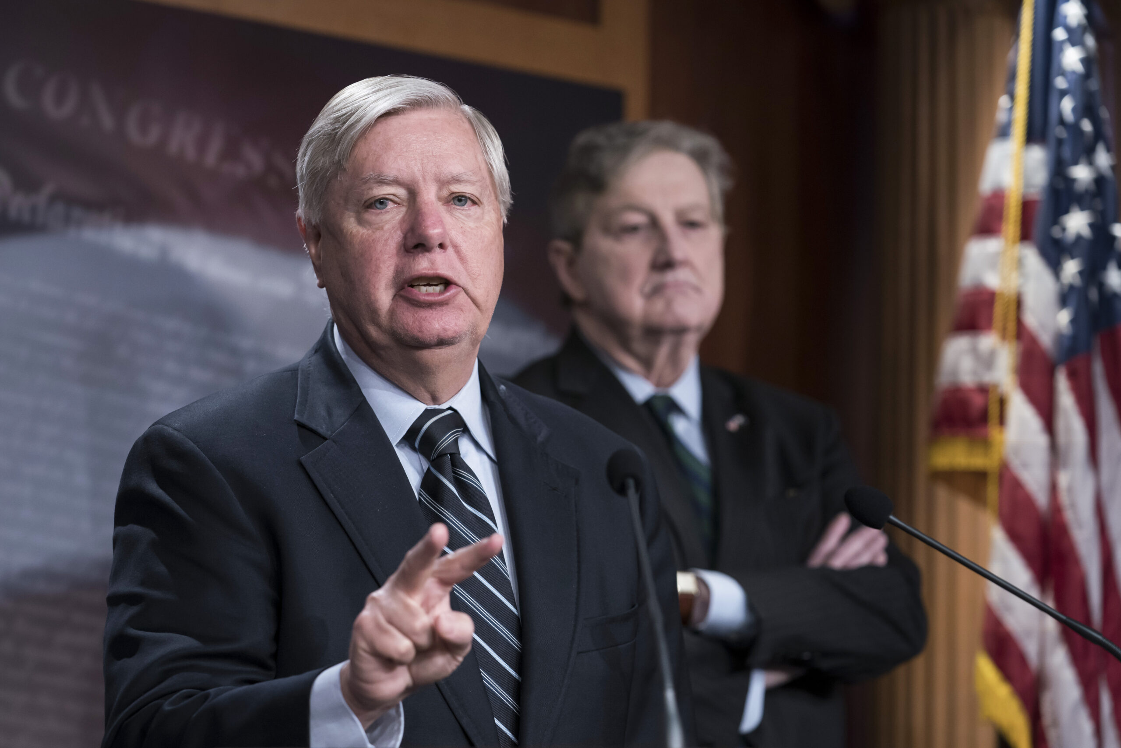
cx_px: 560
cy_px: 374
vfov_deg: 13.4
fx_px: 3176
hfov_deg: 20.0
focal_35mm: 102
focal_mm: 102
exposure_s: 1/320
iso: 2500
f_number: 4
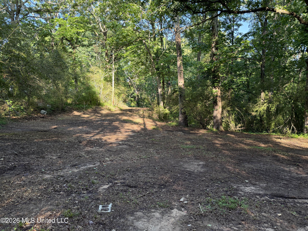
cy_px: 116
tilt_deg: -4.3
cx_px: 154
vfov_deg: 56.8
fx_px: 214
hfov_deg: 71.6
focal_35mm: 24
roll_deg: +0.5
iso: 125
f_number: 1.78
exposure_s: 1/197
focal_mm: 6.76
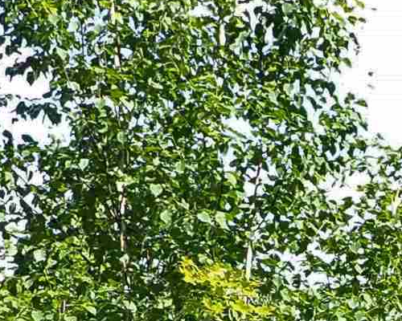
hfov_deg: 12.5
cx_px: 507
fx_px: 1785
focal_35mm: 150
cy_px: 736
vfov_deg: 9.3
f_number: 2.8
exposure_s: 1/400
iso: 100
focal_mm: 4.5
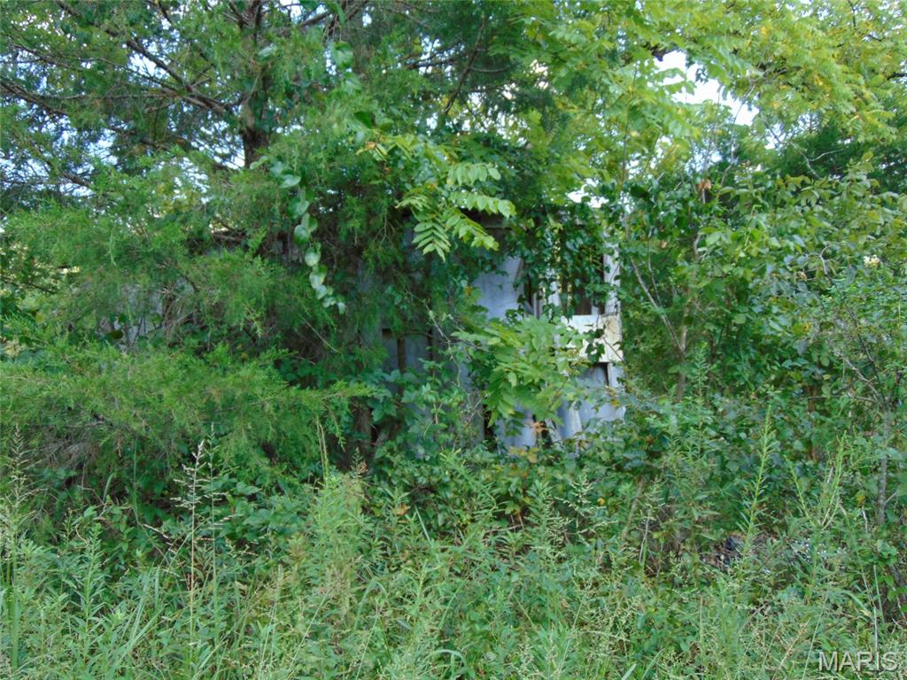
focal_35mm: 35
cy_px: 340
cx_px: 454
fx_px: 917
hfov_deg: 52.6
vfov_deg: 40.7
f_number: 3.2
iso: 80
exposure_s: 1/100
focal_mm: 6.3
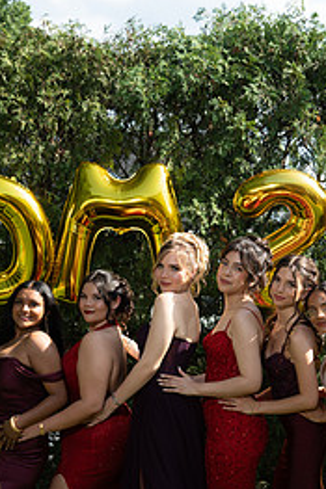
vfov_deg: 30.6
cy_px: 351
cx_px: 183
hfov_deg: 20.9
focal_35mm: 65
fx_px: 884
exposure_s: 1/250
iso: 100
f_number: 5
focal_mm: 38
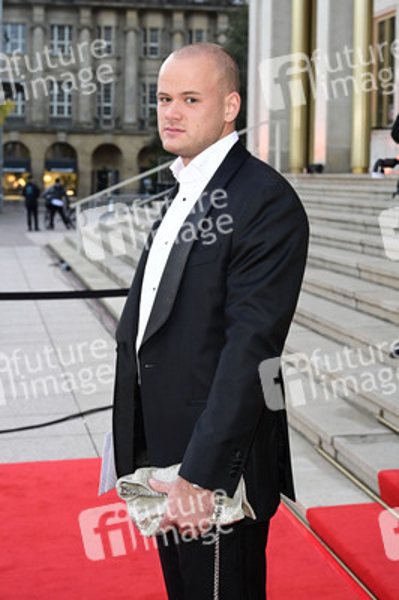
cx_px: 200
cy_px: 300
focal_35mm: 48
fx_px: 799
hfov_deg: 28.0
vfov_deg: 41.1
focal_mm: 48
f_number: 5
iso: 3200
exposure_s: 1/250
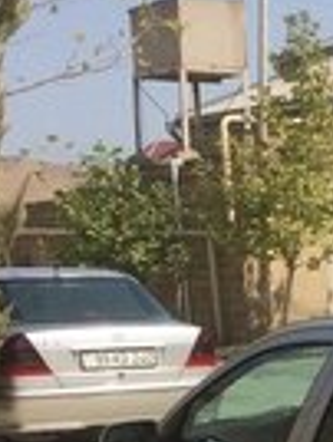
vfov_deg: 17.5
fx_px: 1368
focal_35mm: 107
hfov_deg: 12.9
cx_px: 541
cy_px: 531
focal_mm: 4.15
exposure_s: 1/2740
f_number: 2.2
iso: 32
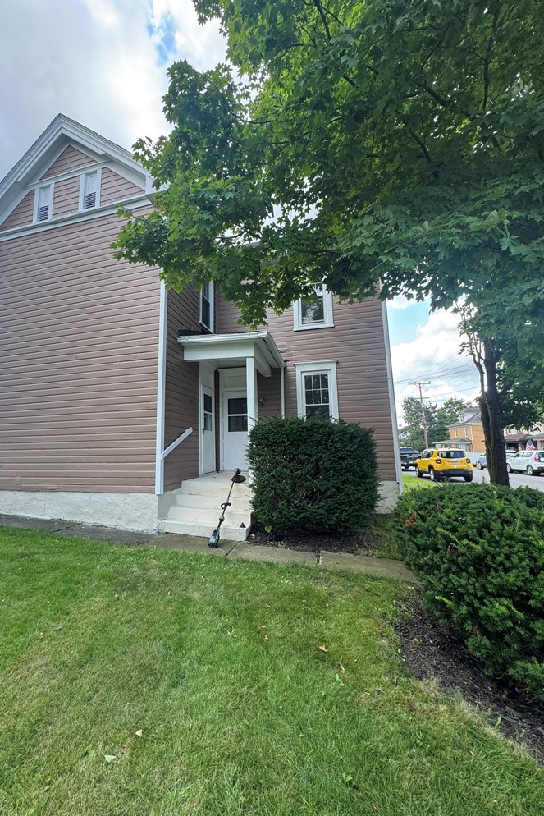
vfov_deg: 100.4
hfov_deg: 76.9
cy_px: 400
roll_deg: +1.5
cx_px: 231
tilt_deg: +8.9
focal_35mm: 15
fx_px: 340
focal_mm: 2.22
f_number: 2.2
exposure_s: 1/163
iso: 40
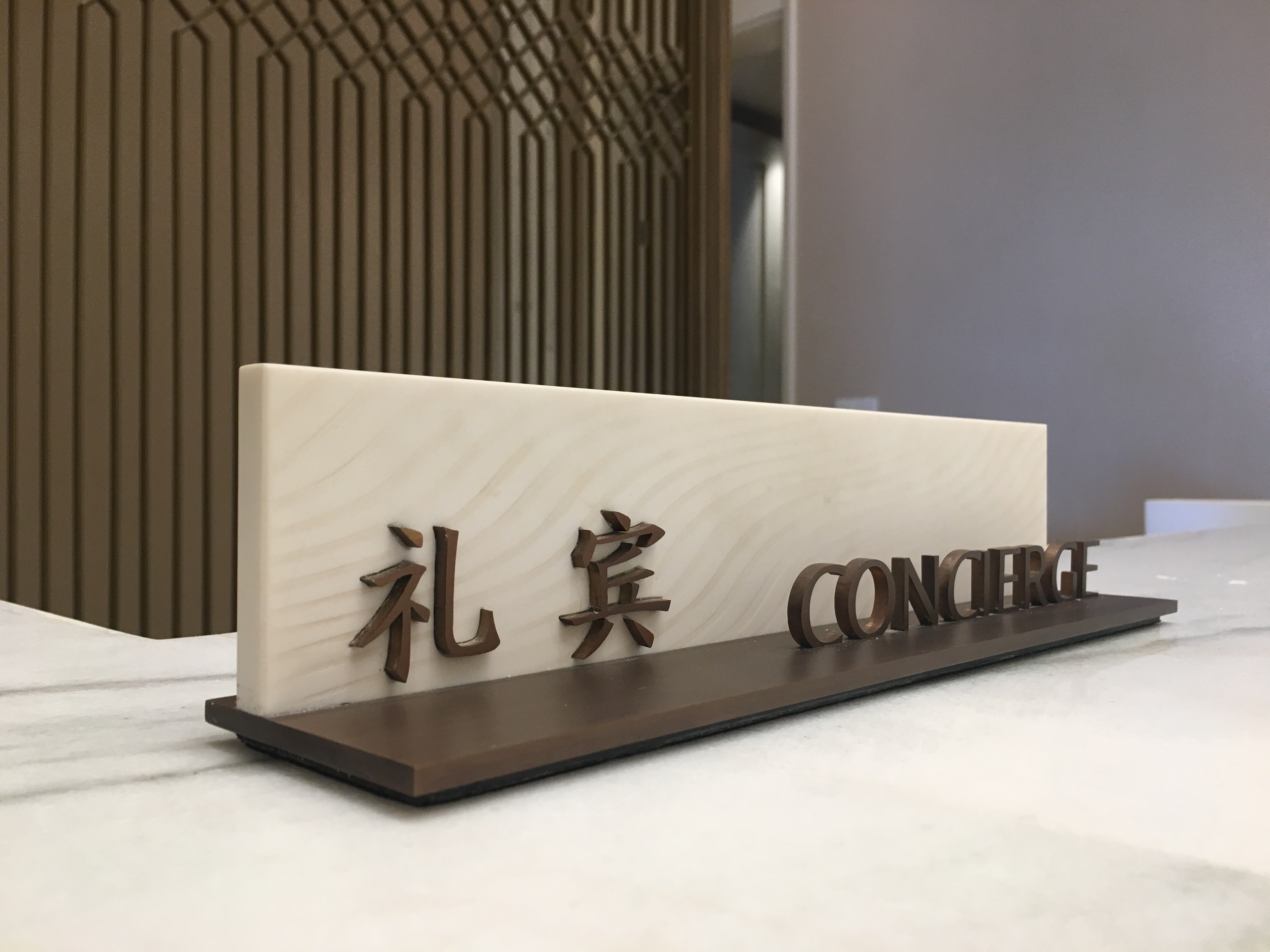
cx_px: 635
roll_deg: -0.3
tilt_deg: -1.3
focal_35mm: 29
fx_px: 1064
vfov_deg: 48.2
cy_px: 476
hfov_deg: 61.7
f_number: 2.2
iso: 50
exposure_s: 1/33
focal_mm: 4.15
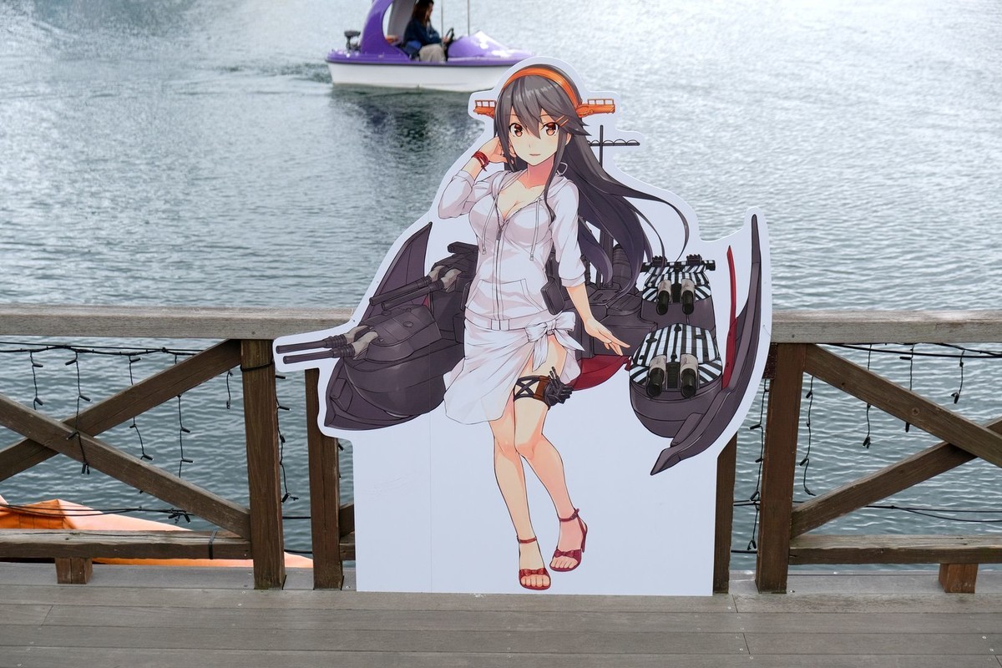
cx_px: 501
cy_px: 334
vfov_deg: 25.1
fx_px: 1503
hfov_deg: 36.9
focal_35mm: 54
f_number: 4
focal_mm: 35.8
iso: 640
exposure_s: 1/640
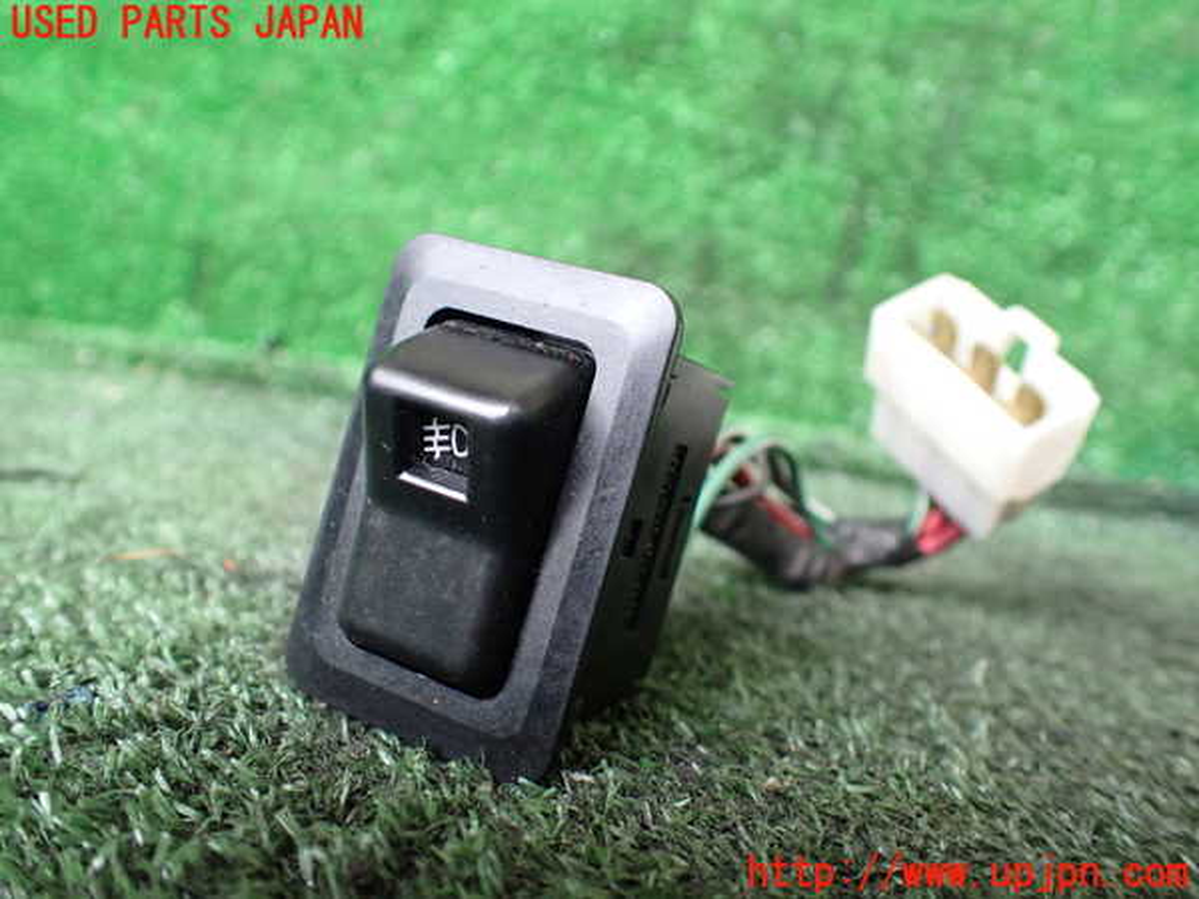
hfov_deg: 60.0
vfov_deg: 46.8
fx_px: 1039
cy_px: 450
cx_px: 600
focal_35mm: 30
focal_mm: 5.4
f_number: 2.3
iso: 800
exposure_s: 1/40
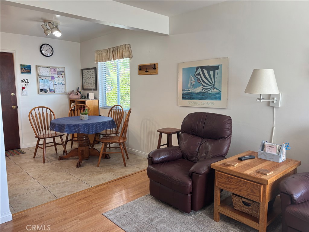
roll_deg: +0.6
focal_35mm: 26
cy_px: 116
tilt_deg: -7.3
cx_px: 154
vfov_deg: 53.1
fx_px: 232
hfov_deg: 67.3
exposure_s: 1/120
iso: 80
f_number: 1.6
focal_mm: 5.96
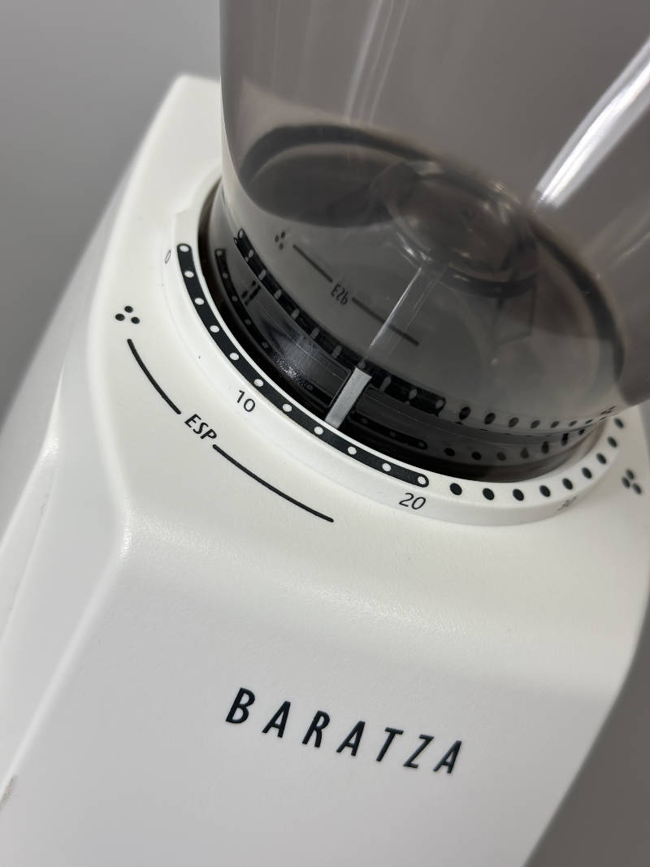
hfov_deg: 30.3
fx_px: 1202
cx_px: 325
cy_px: 434
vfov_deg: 39.7
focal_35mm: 48
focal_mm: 6.9
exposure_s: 1/120
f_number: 1.8
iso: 100
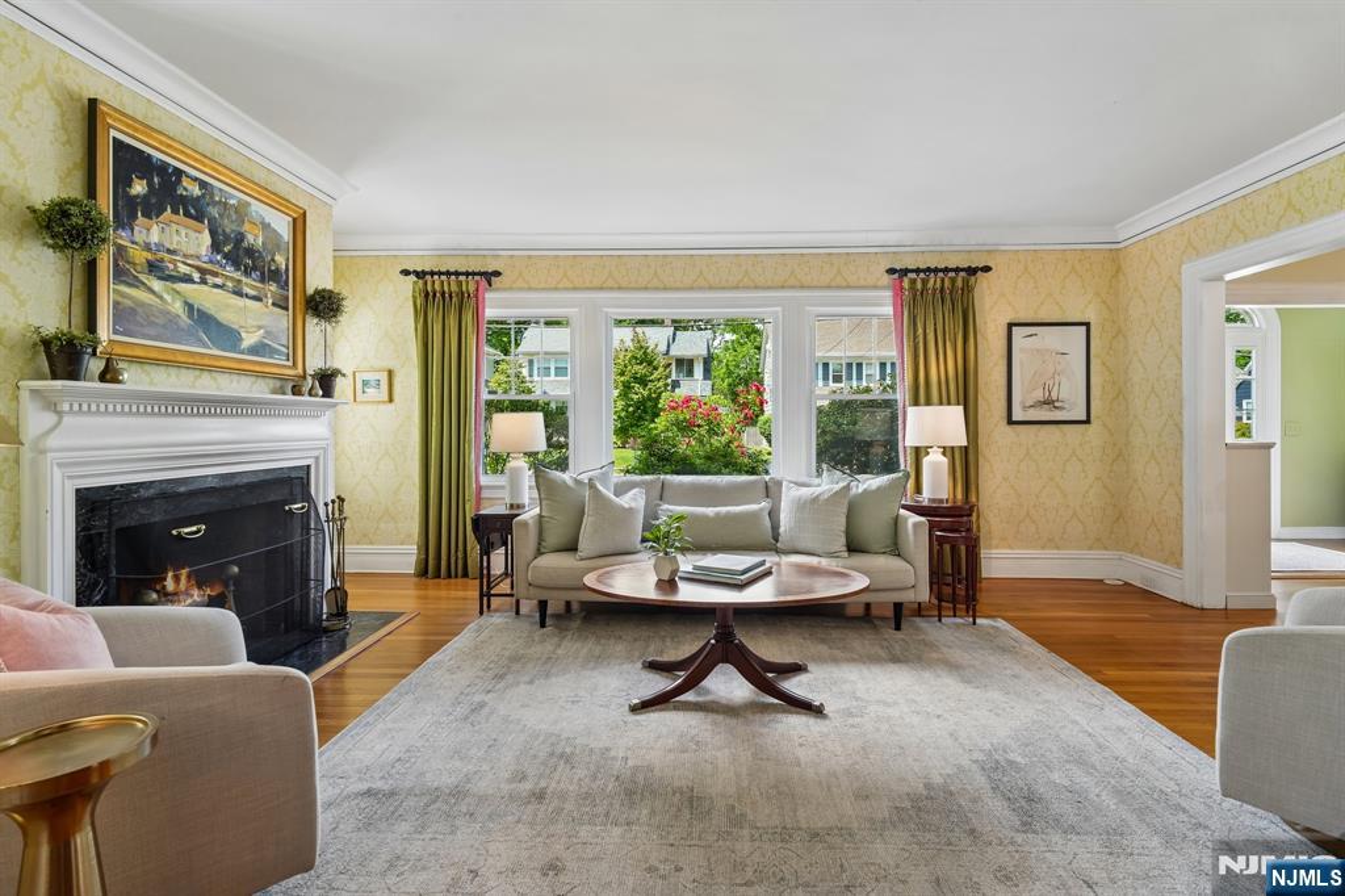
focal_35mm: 16
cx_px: 672
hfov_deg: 96.8
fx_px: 598
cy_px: 448
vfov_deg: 73.7
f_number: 8
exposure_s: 1/15
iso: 400
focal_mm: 16
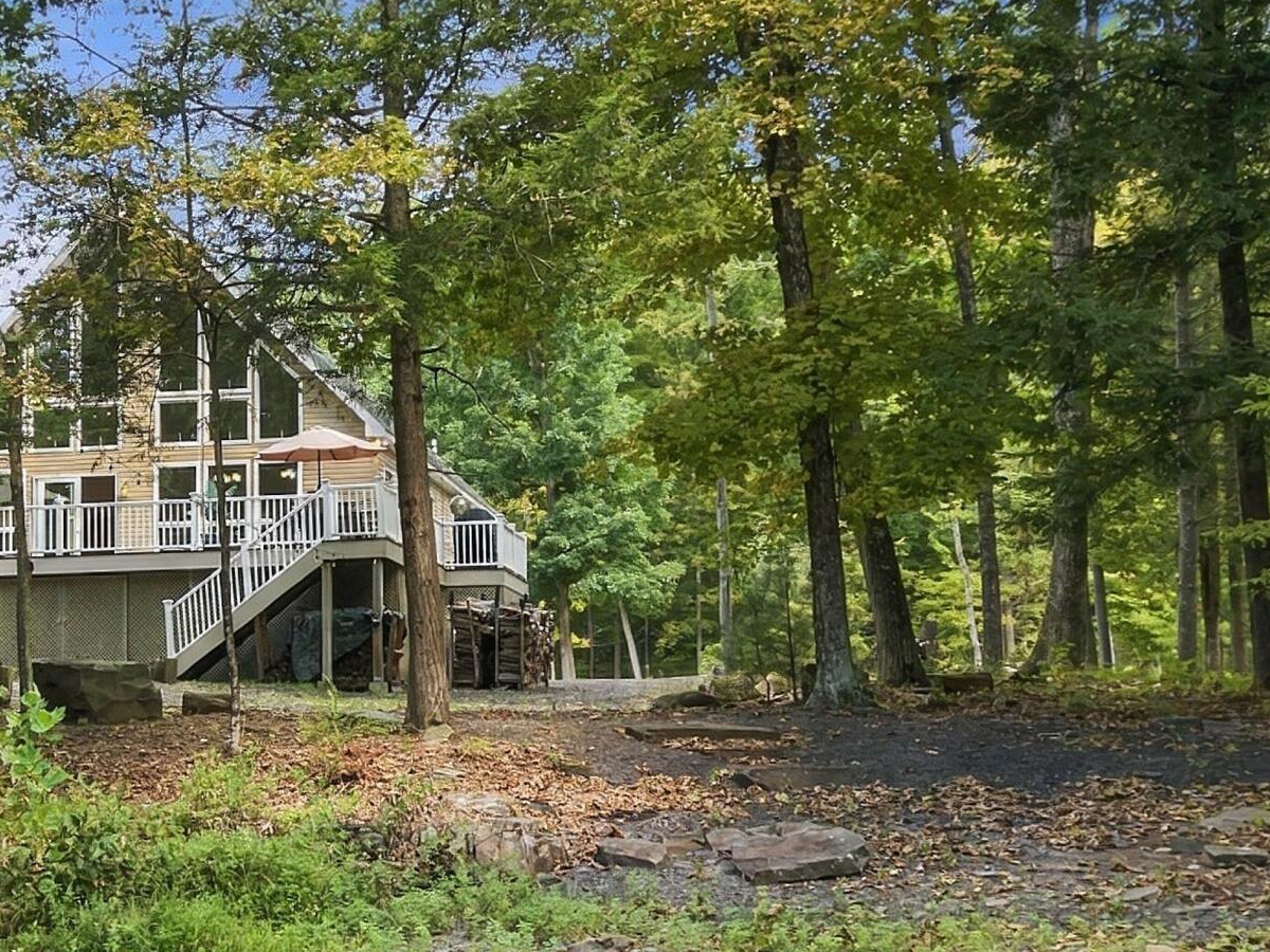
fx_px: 2201
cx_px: 162
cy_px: 542
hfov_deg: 30.9
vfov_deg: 24.4
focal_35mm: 60
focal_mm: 8.7
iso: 100
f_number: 1.8
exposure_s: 1/160
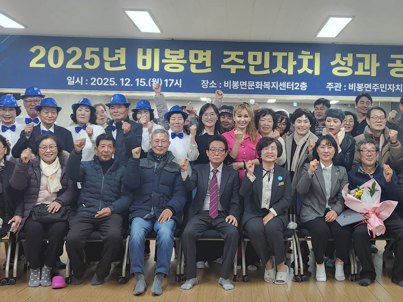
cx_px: 264
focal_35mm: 50
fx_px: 582
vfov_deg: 29.0
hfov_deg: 37.8
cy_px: 114
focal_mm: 5.4
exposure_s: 1/120
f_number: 1.8
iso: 200
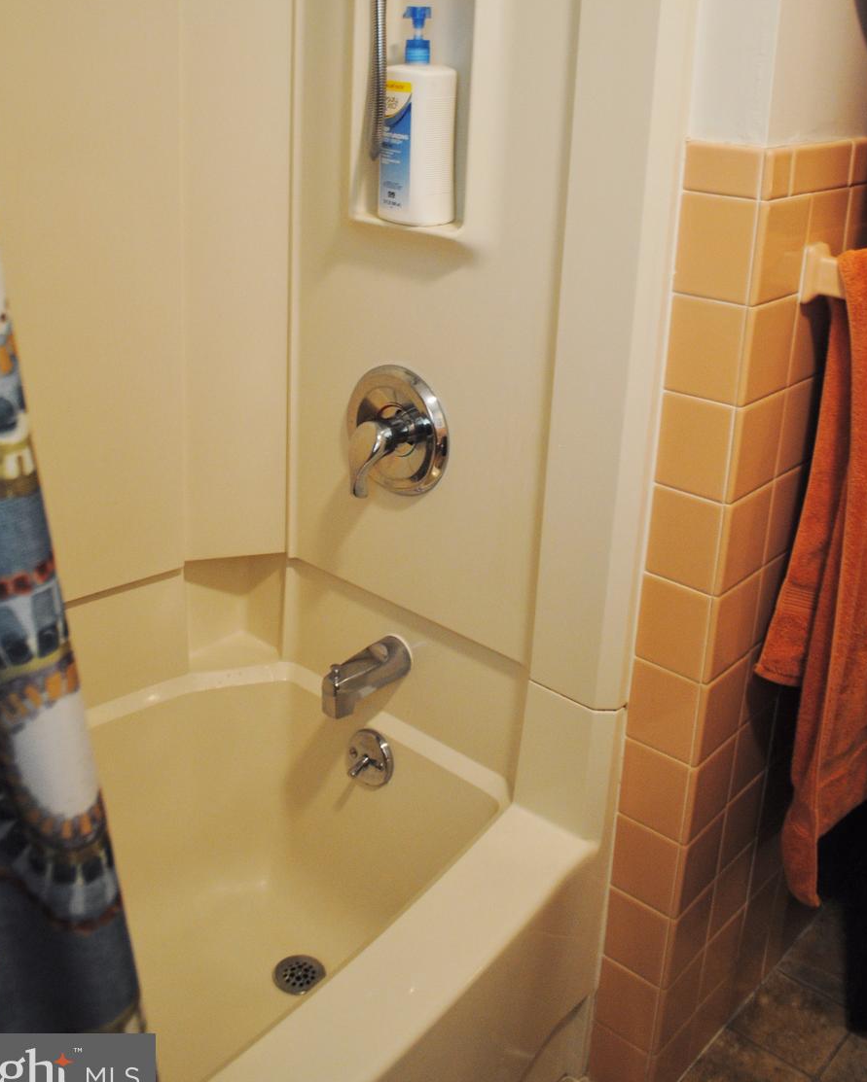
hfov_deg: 42.2
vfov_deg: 50.6
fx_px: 1122
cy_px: 366
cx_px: 413
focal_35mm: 35
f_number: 3.5
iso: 400
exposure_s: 1/13
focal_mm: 18
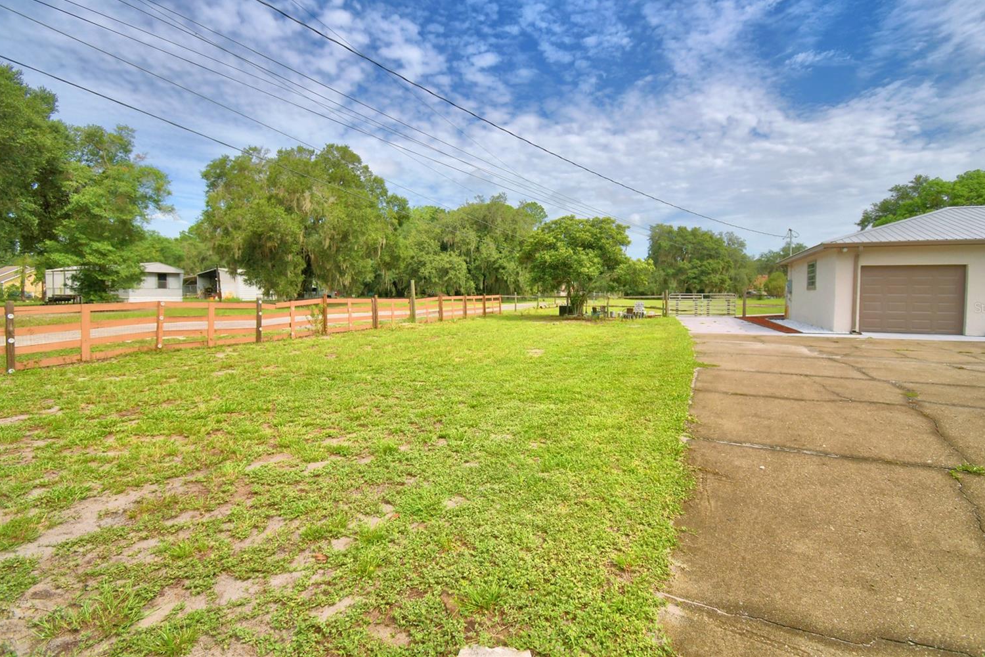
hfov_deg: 96.7
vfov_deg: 73.7
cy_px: 307
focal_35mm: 16
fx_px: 438
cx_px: 508
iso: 100
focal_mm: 10
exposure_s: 1/1600
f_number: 4.5
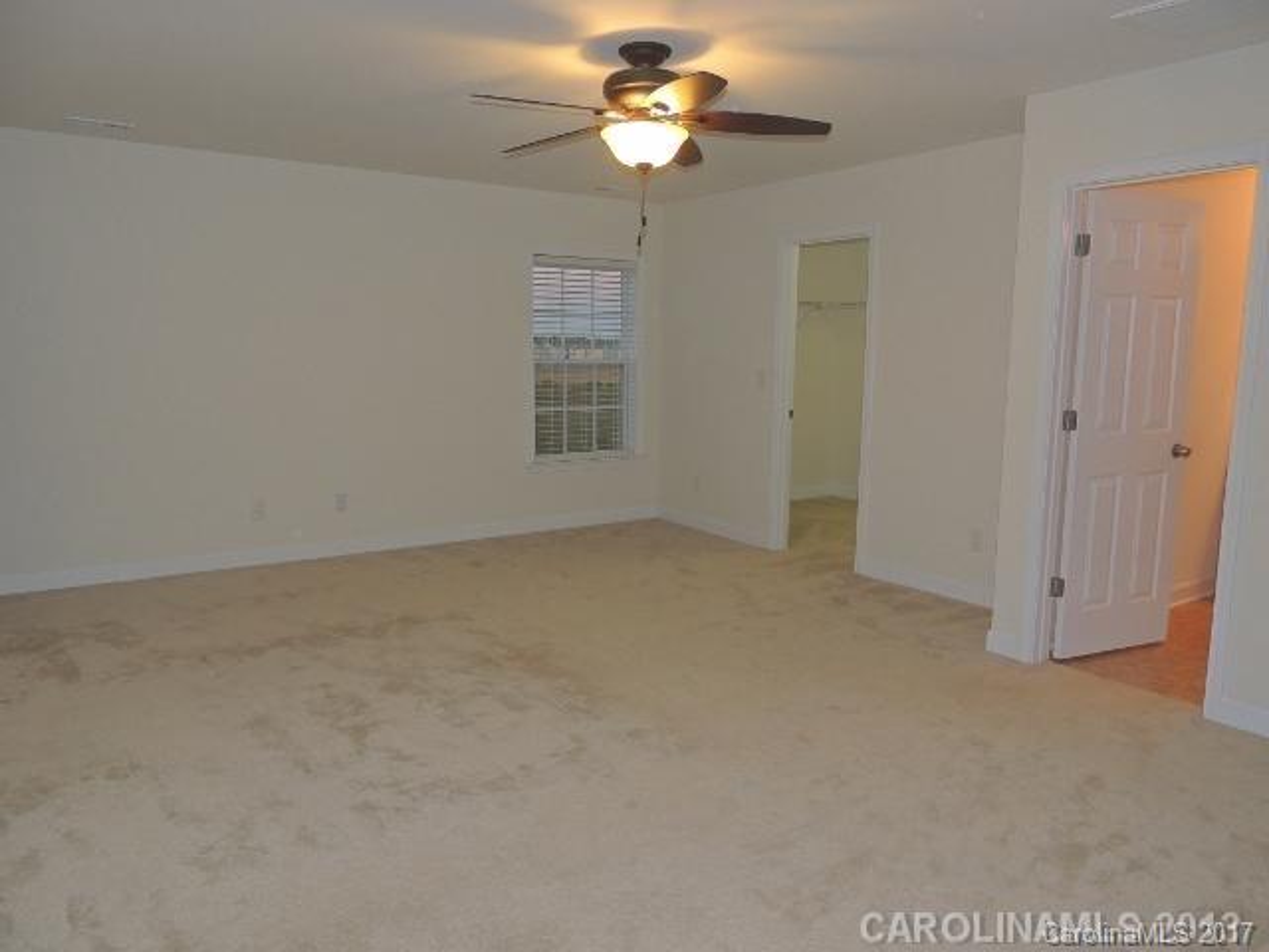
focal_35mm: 24
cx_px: 634
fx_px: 880
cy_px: 476
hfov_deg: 71.6
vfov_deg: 56.8
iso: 200
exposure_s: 1/30
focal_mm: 4.3
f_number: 3
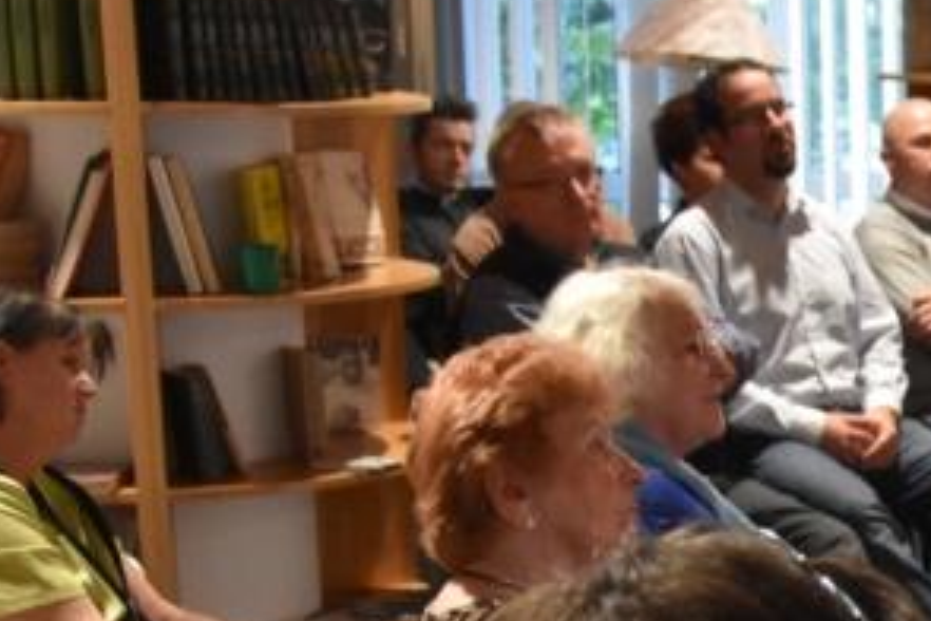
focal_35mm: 115
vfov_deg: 11.7
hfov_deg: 16.3
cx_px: 1393
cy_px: 676
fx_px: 2974
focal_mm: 22
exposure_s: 1/60
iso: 3200
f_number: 4
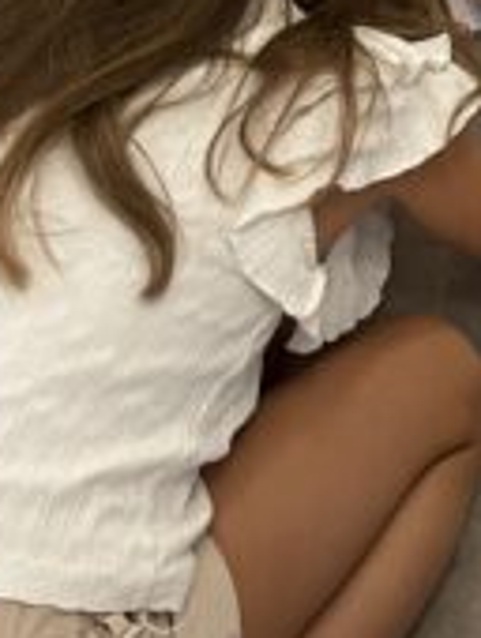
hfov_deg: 11.1
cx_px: 951
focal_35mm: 122
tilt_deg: -39.7
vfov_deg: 13.9
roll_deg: -0.9
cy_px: -585
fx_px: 2255
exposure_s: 1/50
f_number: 1.6
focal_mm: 4.2
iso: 100
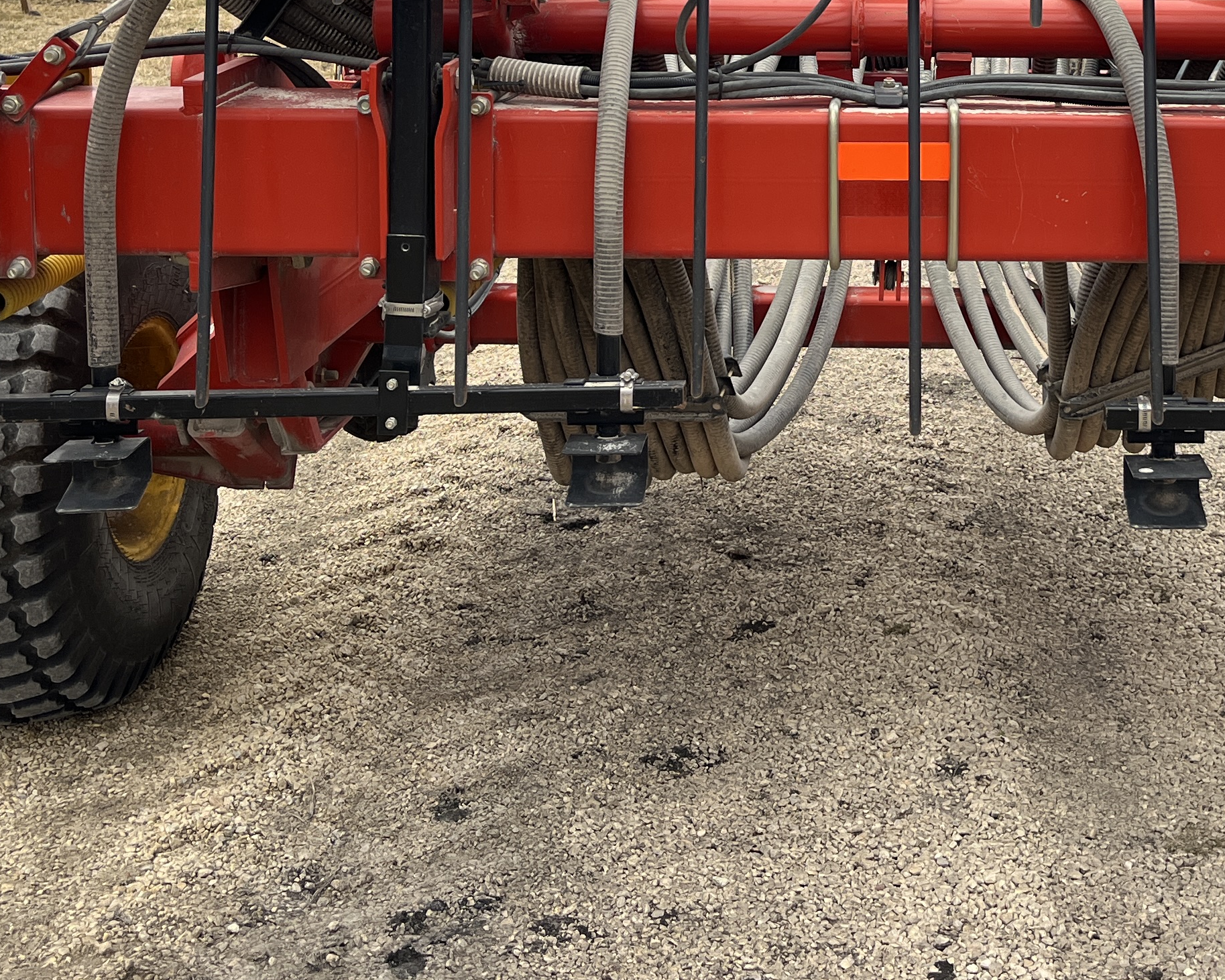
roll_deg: +0.3
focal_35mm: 56
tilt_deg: -5.8
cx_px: 906
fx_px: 2031
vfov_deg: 25.7
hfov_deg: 33.0
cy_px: -15
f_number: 1.6
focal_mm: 5.1
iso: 50
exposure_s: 1/598
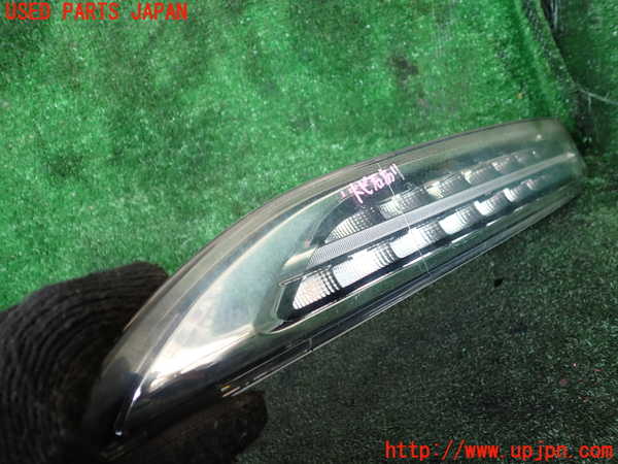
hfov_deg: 60.0
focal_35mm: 30
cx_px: 309
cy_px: 232
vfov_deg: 46.8
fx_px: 536
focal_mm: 5.4
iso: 200
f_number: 2.3
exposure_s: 1/60
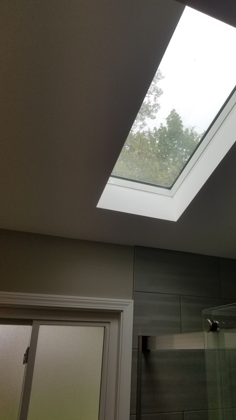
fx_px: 323
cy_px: 209
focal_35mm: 29
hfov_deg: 39.7
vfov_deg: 66.1
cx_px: 155
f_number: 1.7
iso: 50
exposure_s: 1/626
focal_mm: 4.25
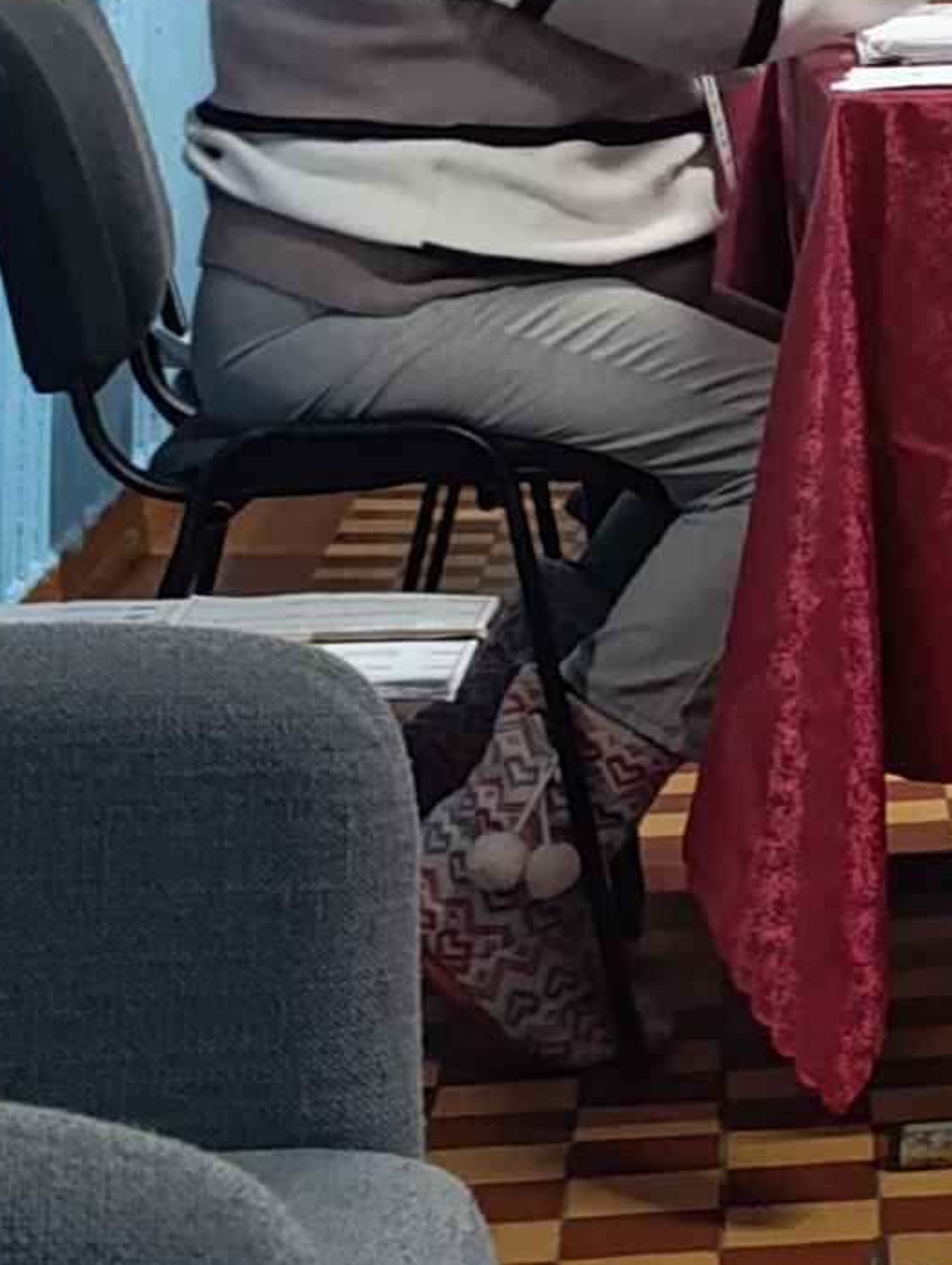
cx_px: 1931
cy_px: -388
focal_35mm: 135
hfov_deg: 10.1
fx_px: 4940
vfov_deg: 14.0
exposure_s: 1/50
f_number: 1.6
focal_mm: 6.14
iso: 1250
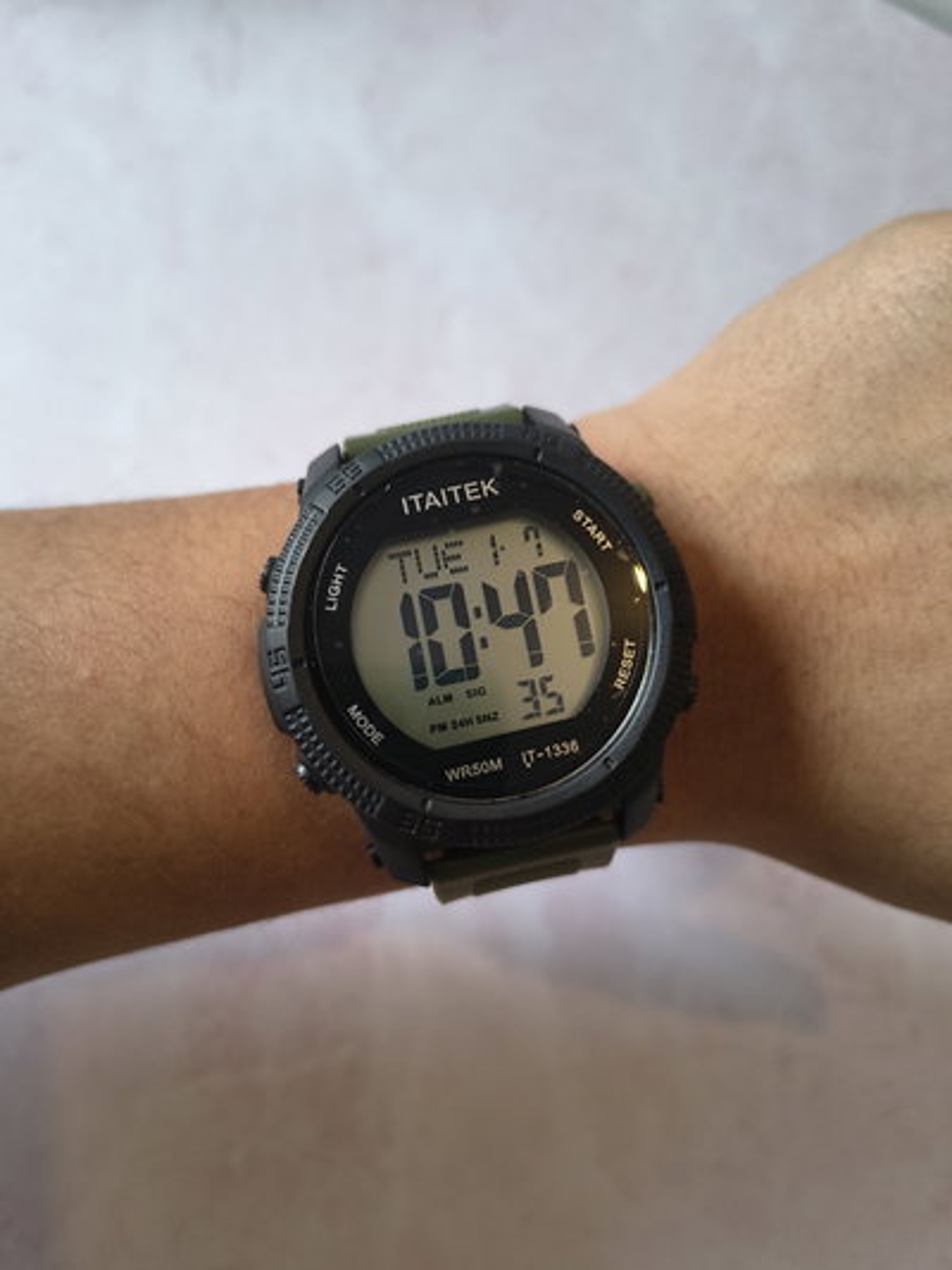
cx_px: 476
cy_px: 635
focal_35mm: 24
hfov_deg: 56.8
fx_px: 880
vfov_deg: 71.6
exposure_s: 1/100
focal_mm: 5.56
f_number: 1.8
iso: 455
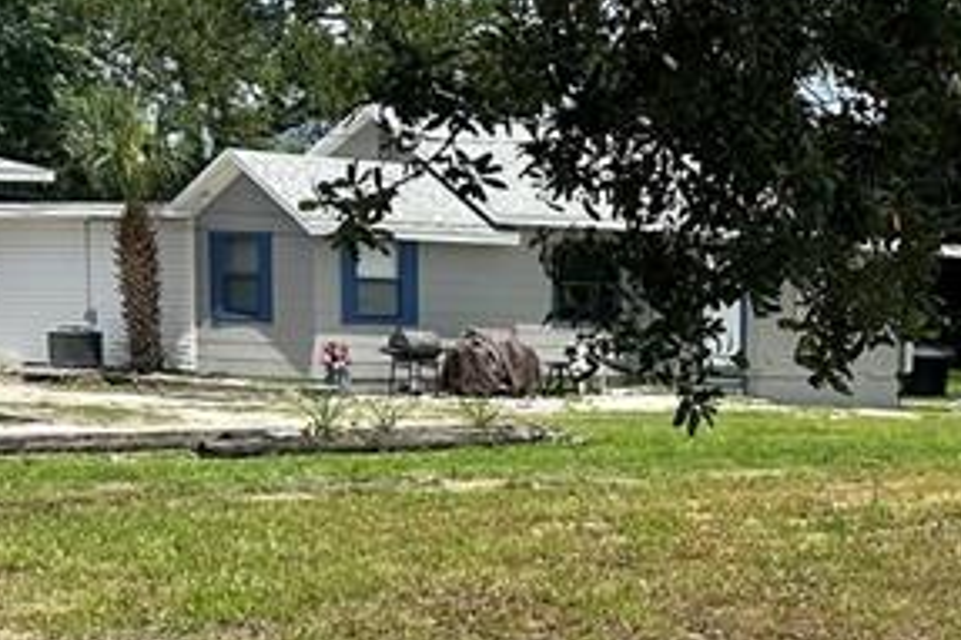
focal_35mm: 89
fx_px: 2374
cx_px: 1477
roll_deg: -2.0
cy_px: 499
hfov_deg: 19.6
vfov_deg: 15.3
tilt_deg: -3.9
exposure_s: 1/5263
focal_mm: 6.86
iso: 80
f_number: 1.78
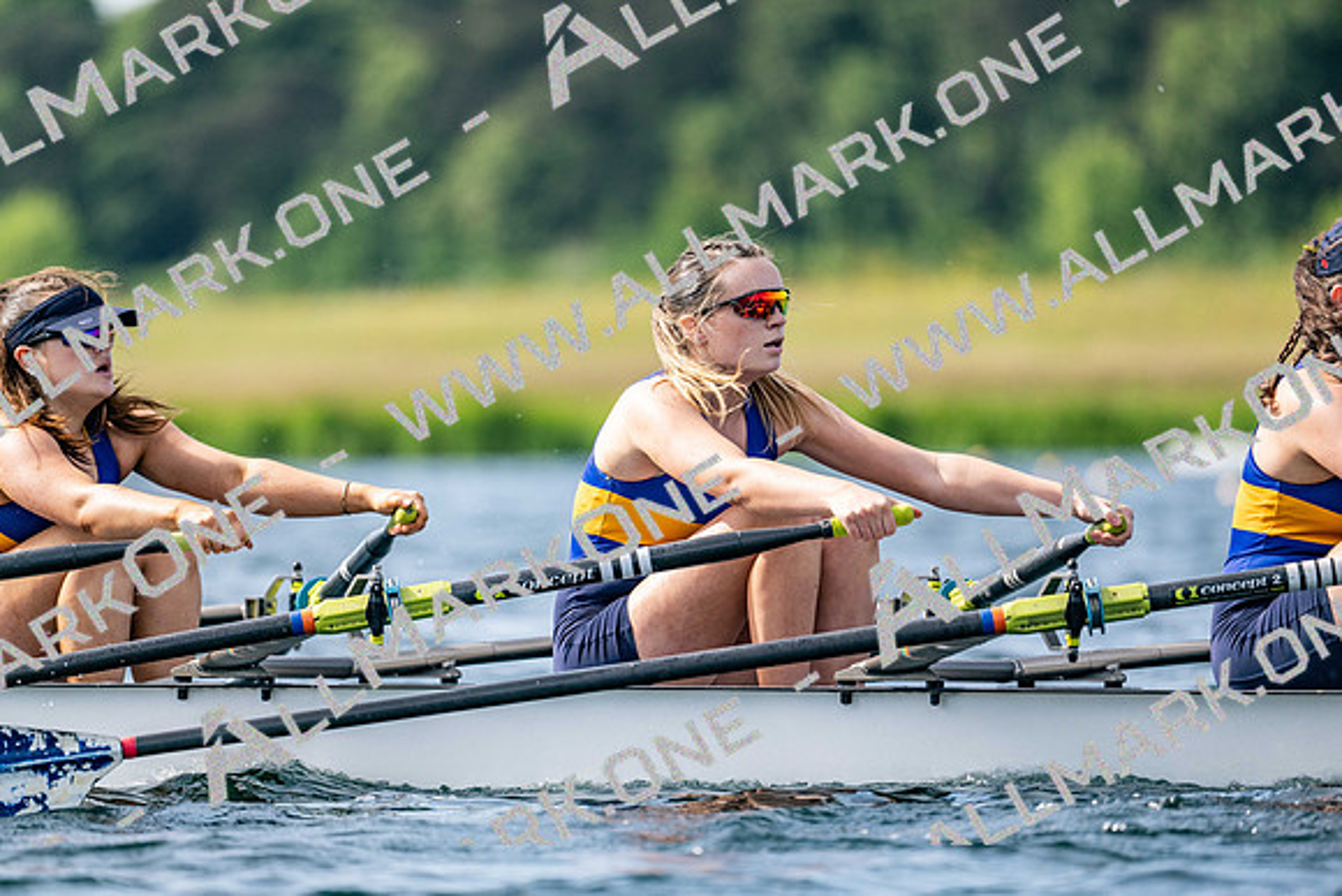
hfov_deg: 5.2
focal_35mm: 400
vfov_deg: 3.4
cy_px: 448
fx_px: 14914
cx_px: 671
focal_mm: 400
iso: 360
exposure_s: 1/2500
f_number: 4.5
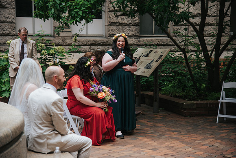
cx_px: 118
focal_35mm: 85
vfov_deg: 16.0
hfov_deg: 23.8
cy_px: 76
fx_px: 560
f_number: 4
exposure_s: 1/500
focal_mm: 82
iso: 1000
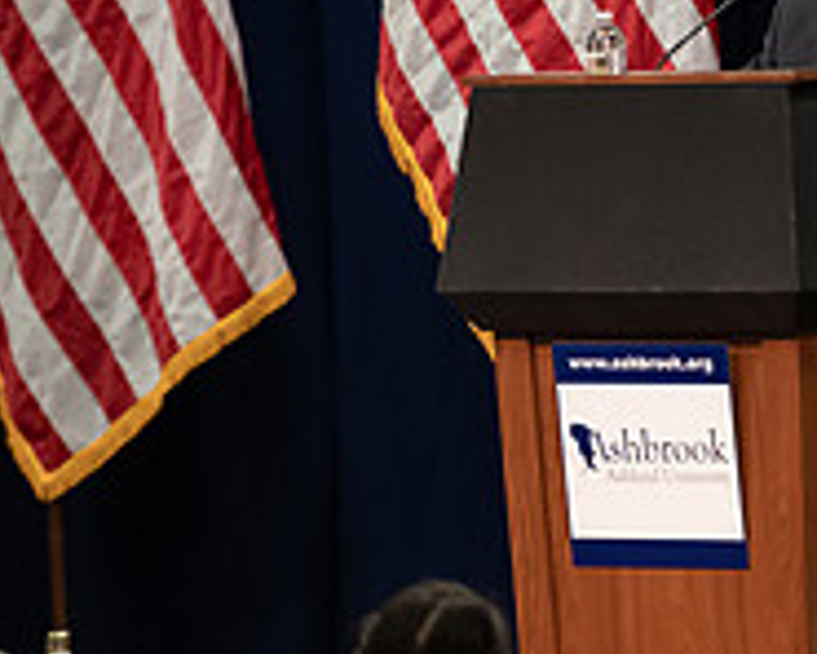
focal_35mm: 544
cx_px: 729
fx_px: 13154
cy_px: 334
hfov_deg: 3.6
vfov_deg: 2.8
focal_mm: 185
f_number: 3.2
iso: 2000
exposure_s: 1/200
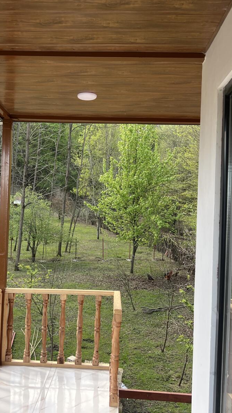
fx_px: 416
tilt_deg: +2.2
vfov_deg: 52.8
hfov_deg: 30.8
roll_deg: -1.7
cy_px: 206
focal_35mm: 38
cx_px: 69
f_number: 1.5
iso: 50
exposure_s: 1/361
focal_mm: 5.7
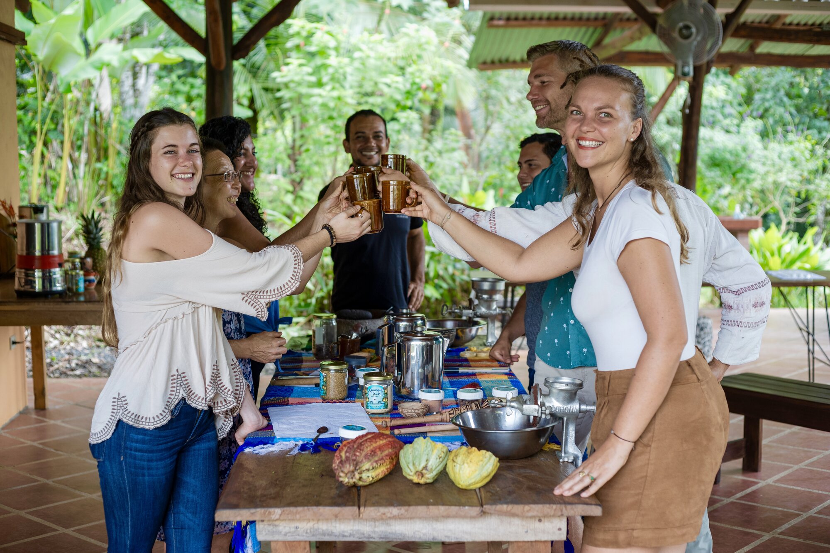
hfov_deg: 39.6
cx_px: 415
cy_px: 276
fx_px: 1153
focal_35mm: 50
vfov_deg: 27.0
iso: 800
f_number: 3.2
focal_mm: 50
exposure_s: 1/250
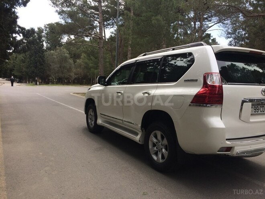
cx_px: 132
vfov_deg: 48.2
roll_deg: -1.9
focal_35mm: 29
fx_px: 222
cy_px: 100
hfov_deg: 61.7
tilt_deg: -3.1
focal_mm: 4.15
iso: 32
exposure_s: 1/820
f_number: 2.2
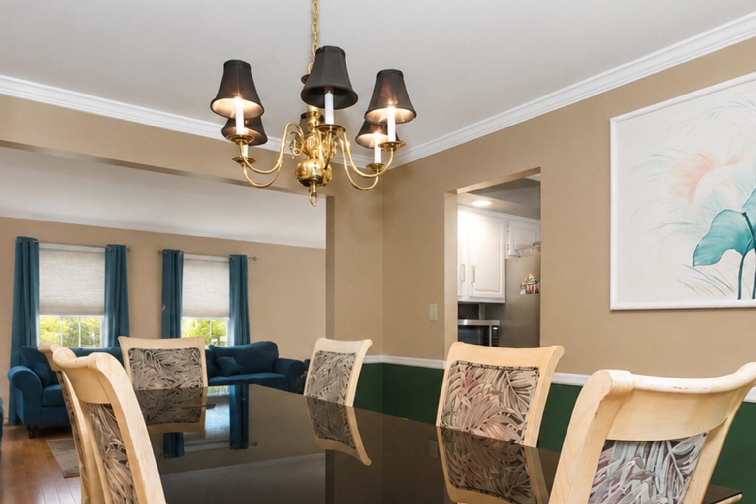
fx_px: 525
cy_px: 309
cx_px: 370
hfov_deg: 71.5
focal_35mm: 25
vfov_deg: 50.9
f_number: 8
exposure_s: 1/60
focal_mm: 10
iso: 2000
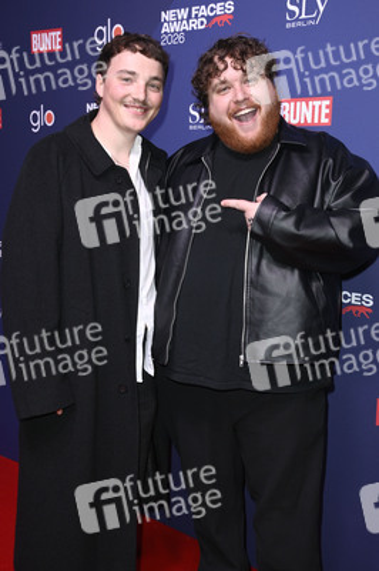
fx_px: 759
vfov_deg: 41.1
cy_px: 286
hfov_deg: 28.0
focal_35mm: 48
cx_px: 190
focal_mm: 48
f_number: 5.6
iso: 1000
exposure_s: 1/250
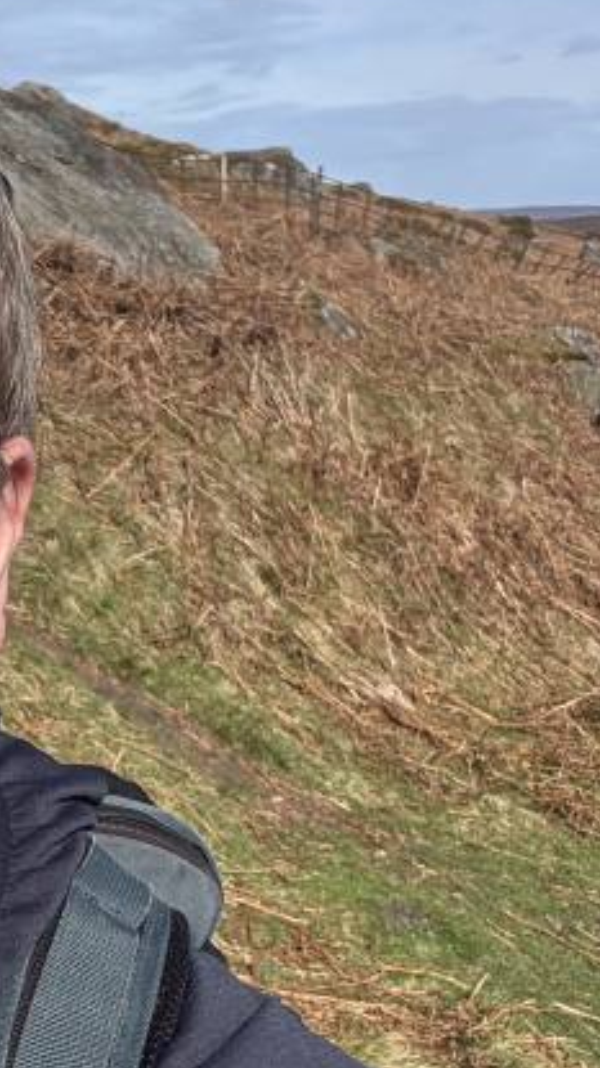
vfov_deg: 33.3
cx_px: -142
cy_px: 543
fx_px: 1784
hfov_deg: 18.0
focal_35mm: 63
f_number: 1.9
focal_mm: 2.69
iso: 25
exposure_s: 1/1541
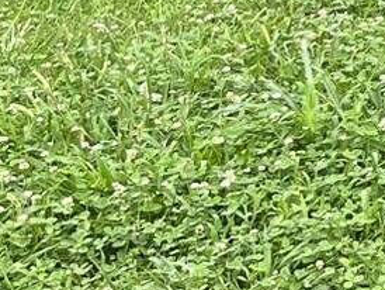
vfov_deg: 7.2
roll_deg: +0.9
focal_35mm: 194
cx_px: 1270
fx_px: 2160
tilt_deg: -4.0
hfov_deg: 8.2
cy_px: -411
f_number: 1.6
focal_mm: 5.1
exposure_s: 1/497
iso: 50
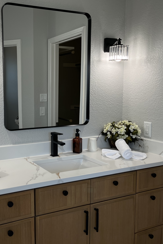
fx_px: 251
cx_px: 28
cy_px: 120
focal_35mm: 37
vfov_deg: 51.9
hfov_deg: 34.6
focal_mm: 5.1
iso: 50
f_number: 1.6
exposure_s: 1/120
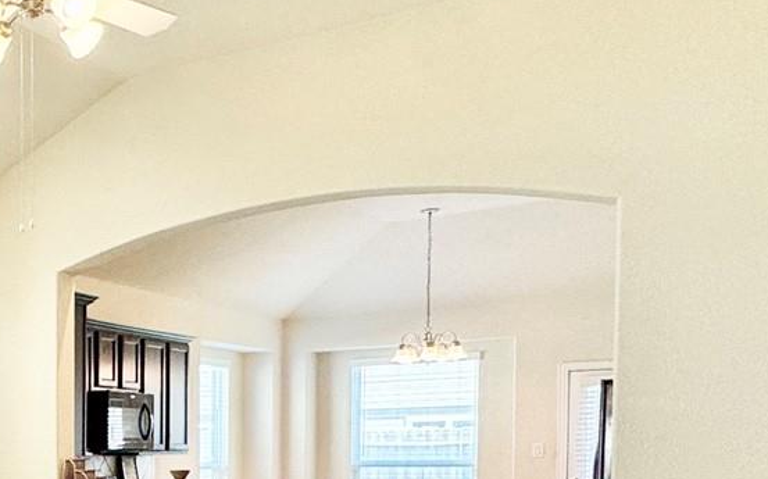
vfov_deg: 22.3
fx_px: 1151
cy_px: 521
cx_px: -267
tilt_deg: -3.4
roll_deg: +1.0
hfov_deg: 28.9
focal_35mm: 55
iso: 125
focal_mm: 2.22
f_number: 2.2
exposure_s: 1/120
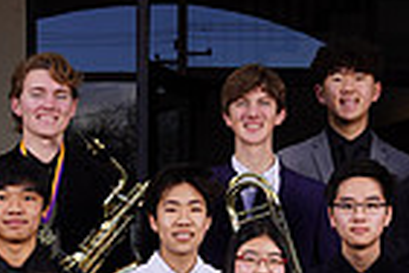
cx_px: 171
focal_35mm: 165
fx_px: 1874
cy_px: 455
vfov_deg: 8.1
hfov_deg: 12.4
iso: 100
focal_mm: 40
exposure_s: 1/200
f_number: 8
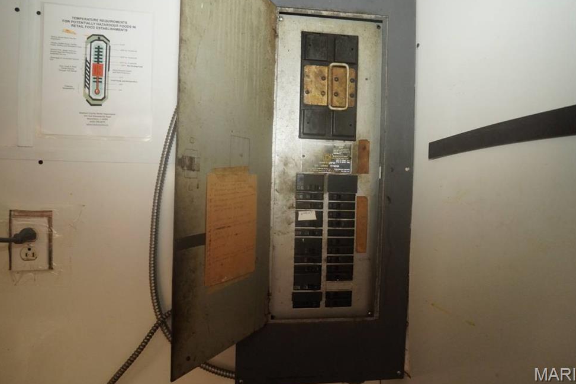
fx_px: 328
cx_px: 291
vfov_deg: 60.6
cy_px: 185
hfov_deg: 82.5
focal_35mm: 21
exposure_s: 1/60
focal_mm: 13
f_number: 4
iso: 3200
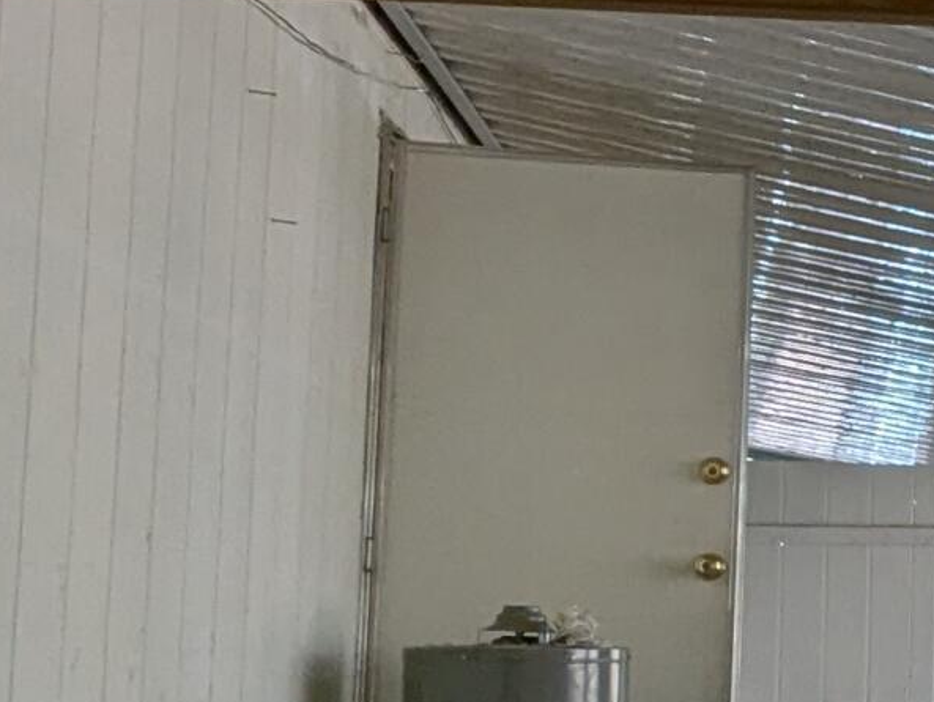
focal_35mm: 81
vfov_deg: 18.2
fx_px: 2188
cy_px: 501
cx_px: 1666
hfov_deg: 18.8
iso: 68
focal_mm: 2.35
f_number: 2.2
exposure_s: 1/47.1
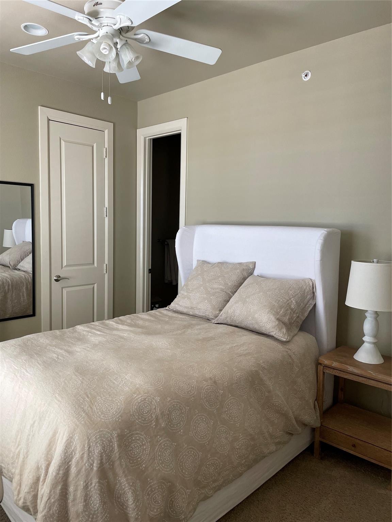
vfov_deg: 67.3
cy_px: 261
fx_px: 393
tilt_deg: -4.9
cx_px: 196
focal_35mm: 26
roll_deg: -1.4
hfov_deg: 53.1
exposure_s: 1/120
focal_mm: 4.2
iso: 125
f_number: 1.6
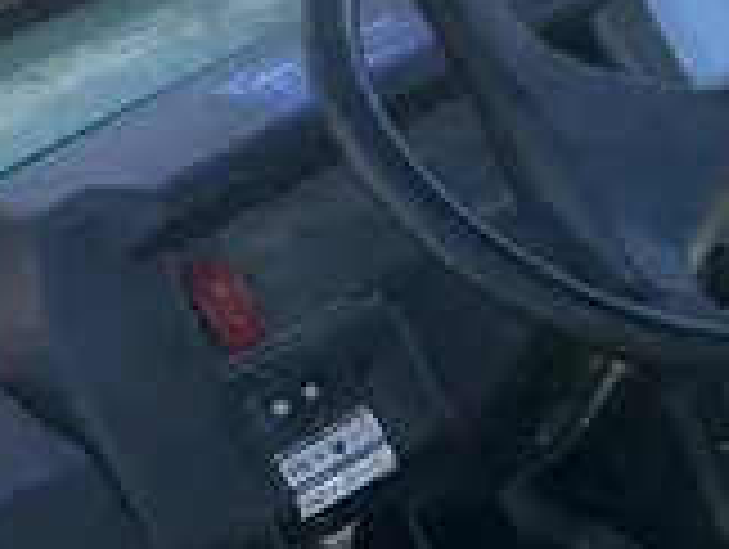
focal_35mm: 88
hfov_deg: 19.5
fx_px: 1856
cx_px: 1071
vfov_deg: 16.8
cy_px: 304
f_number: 1.6
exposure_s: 1/1536
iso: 50
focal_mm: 5.1
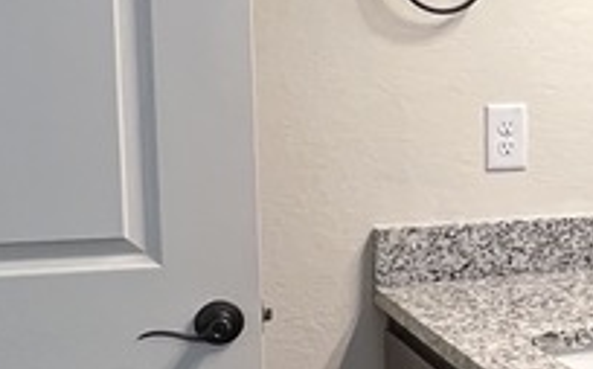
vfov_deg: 17.8
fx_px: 1178
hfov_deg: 23.7
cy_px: 200
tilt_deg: -7.0
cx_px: 834
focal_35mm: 73
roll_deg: -1.1
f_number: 1.8
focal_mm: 1.57
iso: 200
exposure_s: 1/60
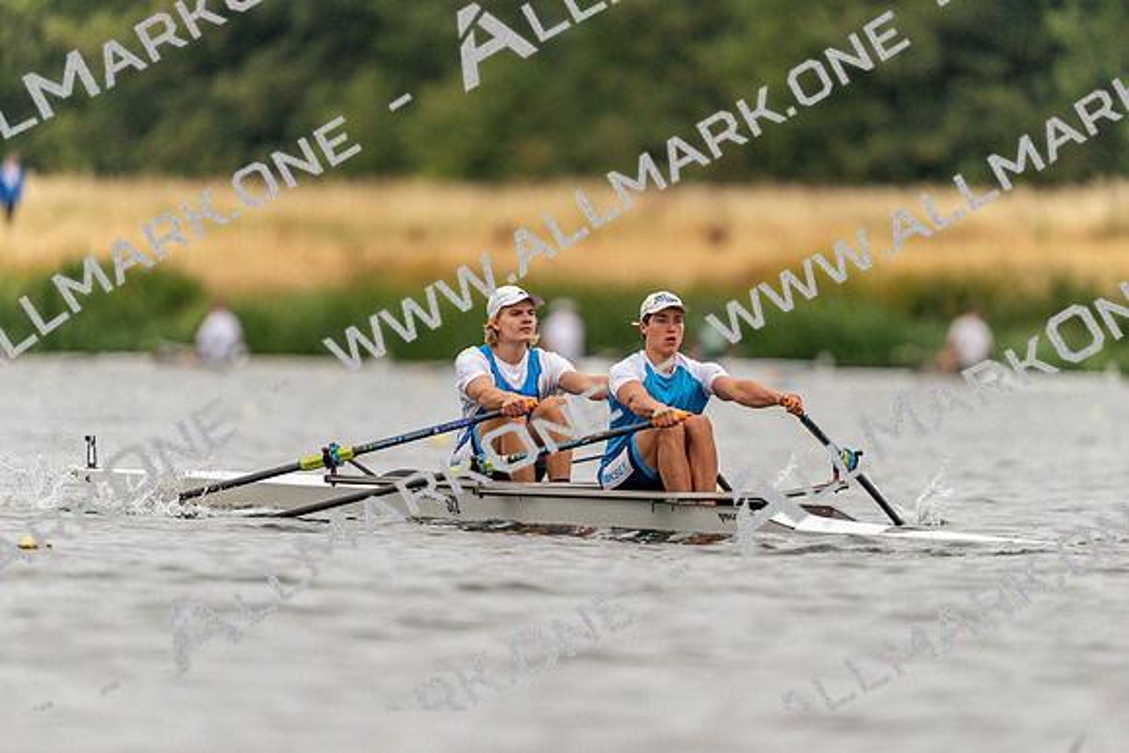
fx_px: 18820
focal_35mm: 600
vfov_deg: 2.3
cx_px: 564
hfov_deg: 3.4
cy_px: 376
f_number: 4
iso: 320
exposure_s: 1/2000
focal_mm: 600
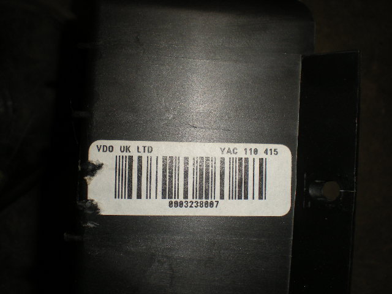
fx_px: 430
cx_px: 196
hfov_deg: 49.0
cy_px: 147
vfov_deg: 37.7
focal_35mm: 38
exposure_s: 1/60
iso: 64
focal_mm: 6.3
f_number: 4.6
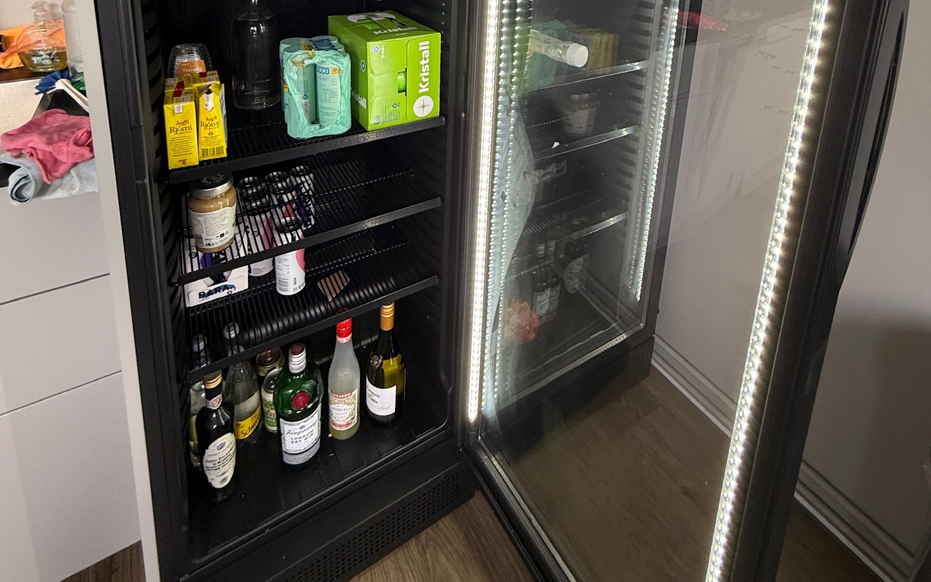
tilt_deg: -12.8
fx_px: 507
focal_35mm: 20
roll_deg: -3.3
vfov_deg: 49.8
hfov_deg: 85.1
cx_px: 469
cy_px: 14
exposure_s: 1/99
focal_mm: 2.22
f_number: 2.2
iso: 200
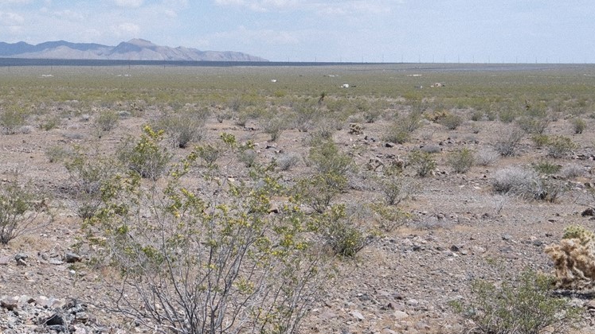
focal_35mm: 67
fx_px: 1057
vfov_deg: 17.9
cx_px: 177
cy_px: 110
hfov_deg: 31.1
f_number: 7.1
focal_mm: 29.2
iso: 160
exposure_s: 1/450
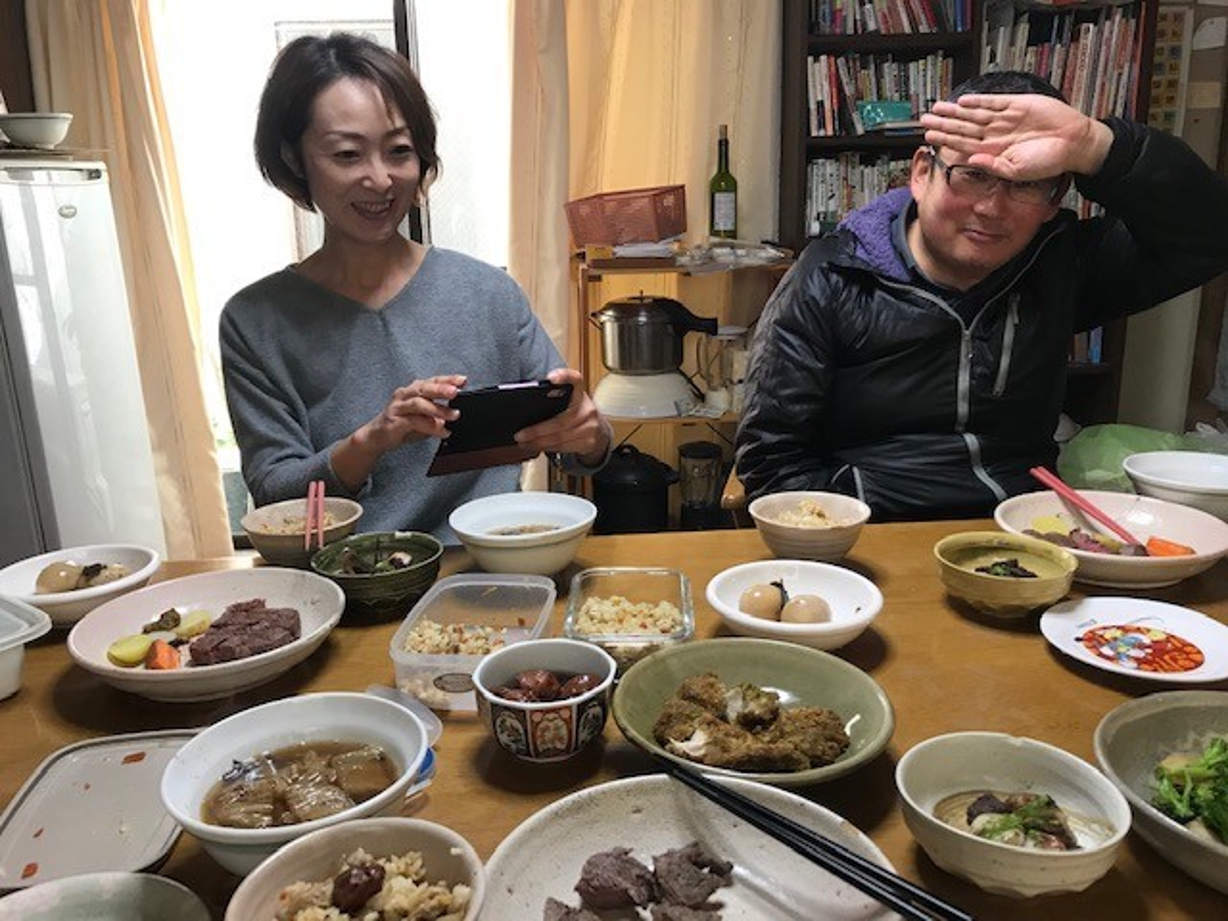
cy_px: 460
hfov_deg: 63.4
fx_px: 993
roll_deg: +1.7
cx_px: 614
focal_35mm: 28
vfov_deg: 49.7
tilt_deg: -15.2
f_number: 1.8
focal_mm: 3.99
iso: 32
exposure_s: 1/30
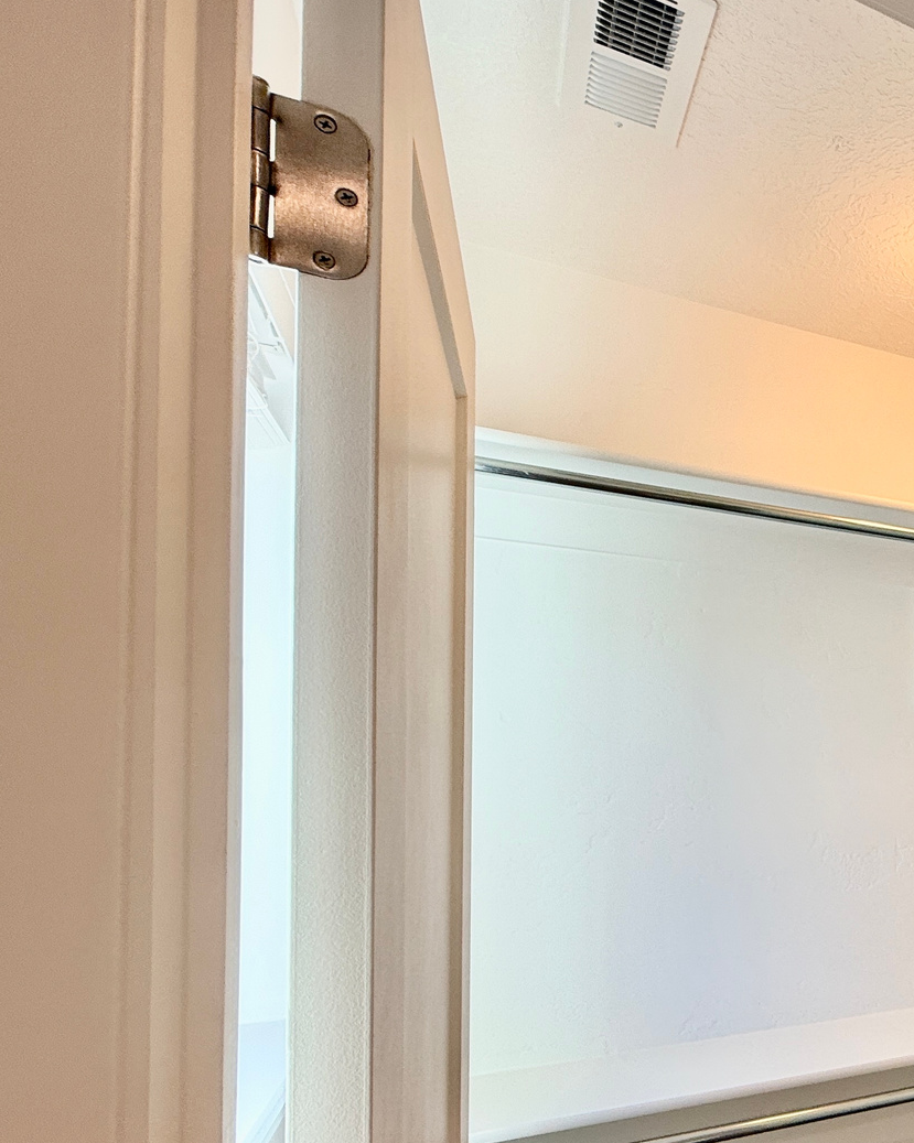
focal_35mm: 27
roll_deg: +0.6
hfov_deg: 39.0
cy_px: 763
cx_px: 1093
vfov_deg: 62.5
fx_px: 913
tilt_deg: +1.5
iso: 50
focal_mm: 2.22
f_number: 2.2
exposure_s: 1/120
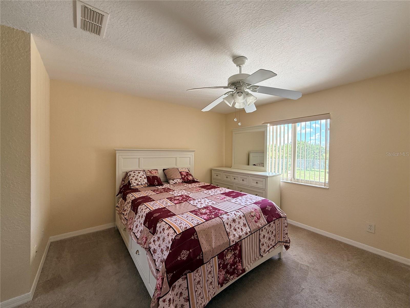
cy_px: 154
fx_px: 166
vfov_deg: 85.7
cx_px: 205
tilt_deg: -0.8
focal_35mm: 14
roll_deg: -0.8
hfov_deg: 102.1
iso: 100
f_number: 2.2
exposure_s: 1/99
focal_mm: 2.22
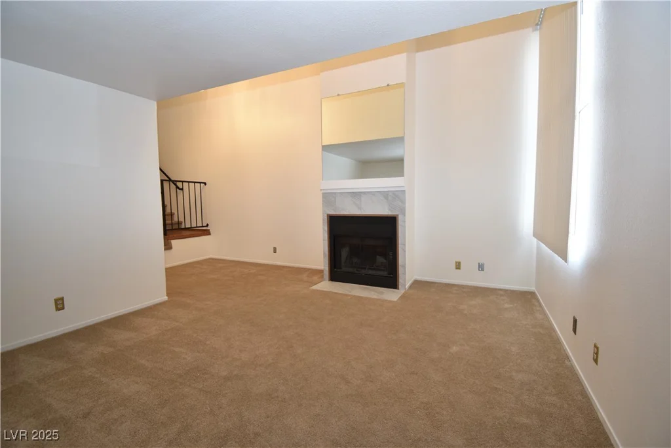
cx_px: 336
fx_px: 280
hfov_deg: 100.4
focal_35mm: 15
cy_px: 224
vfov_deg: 77.3
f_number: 4.5
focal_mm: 10
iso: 160
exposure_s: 1/6
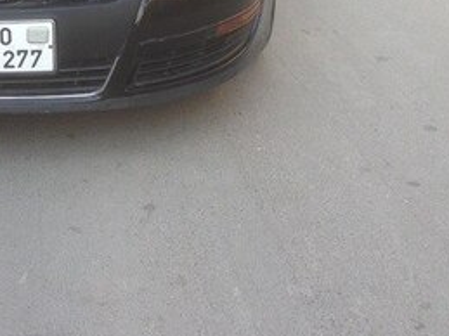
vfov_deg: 17.0
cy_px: -27
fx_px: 1089
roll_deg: -1.3
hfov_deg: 22.4
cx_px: 3
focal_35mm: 84
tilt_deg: -15.6
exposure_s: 1/159
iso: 50
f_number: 2.4
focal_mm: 4.12
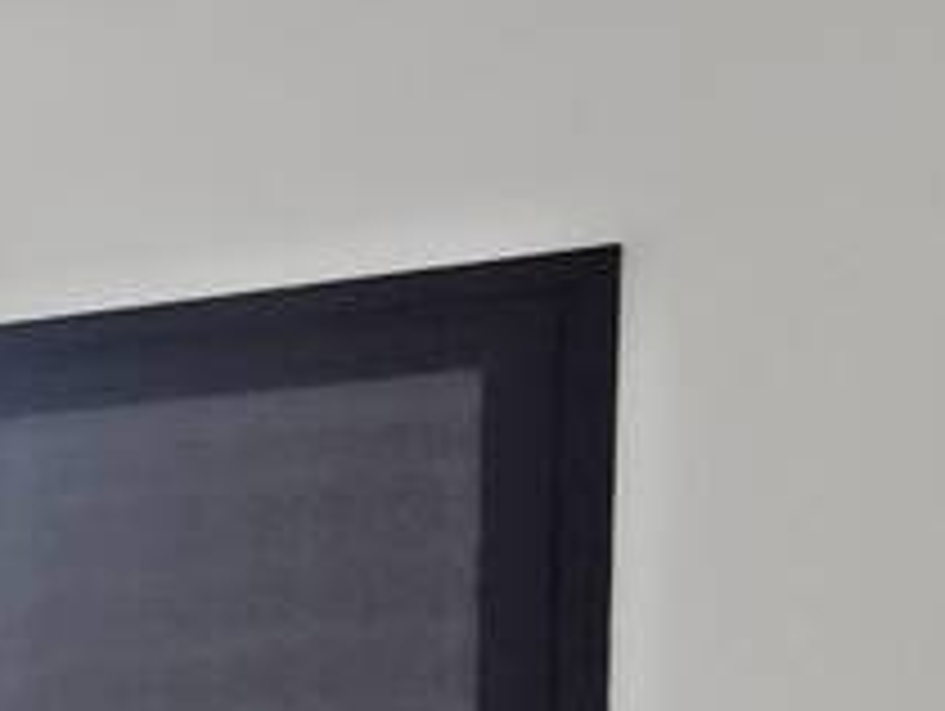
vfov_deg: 15.6
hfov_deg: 12.8
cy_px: 981
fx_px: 2432
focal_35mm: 89
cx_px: -1624
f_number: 2.2
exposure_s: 1/90.1
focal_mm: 2.2
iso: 64
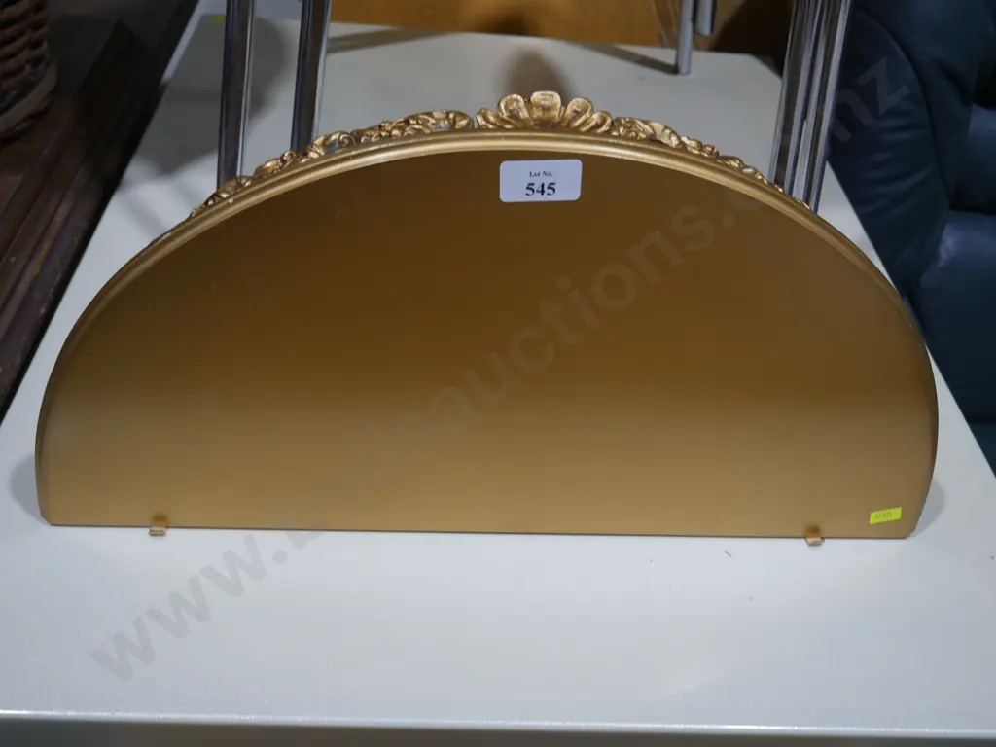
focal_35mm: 34
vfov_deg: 41.8
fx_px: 978
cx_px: 498
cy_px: 374
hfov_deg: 54.0
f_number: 4
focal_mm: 17
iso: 200
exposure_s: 1/80
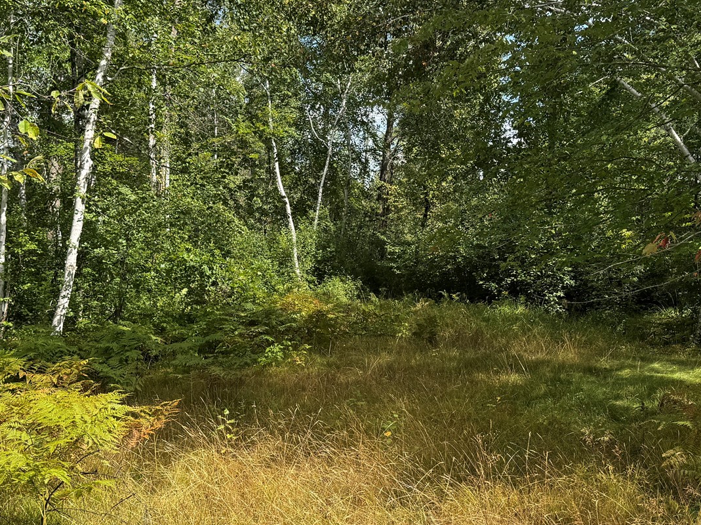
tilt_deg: -6.0
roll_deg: -1.8
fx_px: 931
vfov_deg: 31.4
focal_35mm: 46
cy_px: 304
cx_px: 309
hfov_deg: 41.2
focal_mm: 6.76
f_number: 1.78
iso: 80
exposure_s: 1/1767
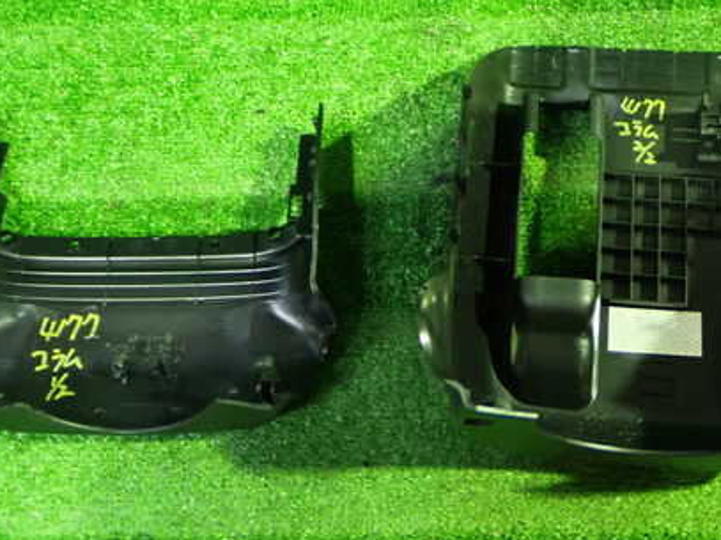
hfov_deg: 34.3
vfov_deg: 26.0
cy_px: 197
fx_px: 1166
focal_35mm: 56
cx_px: 411
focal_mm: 6.83
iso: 800
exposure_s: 1/13
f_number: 2.7
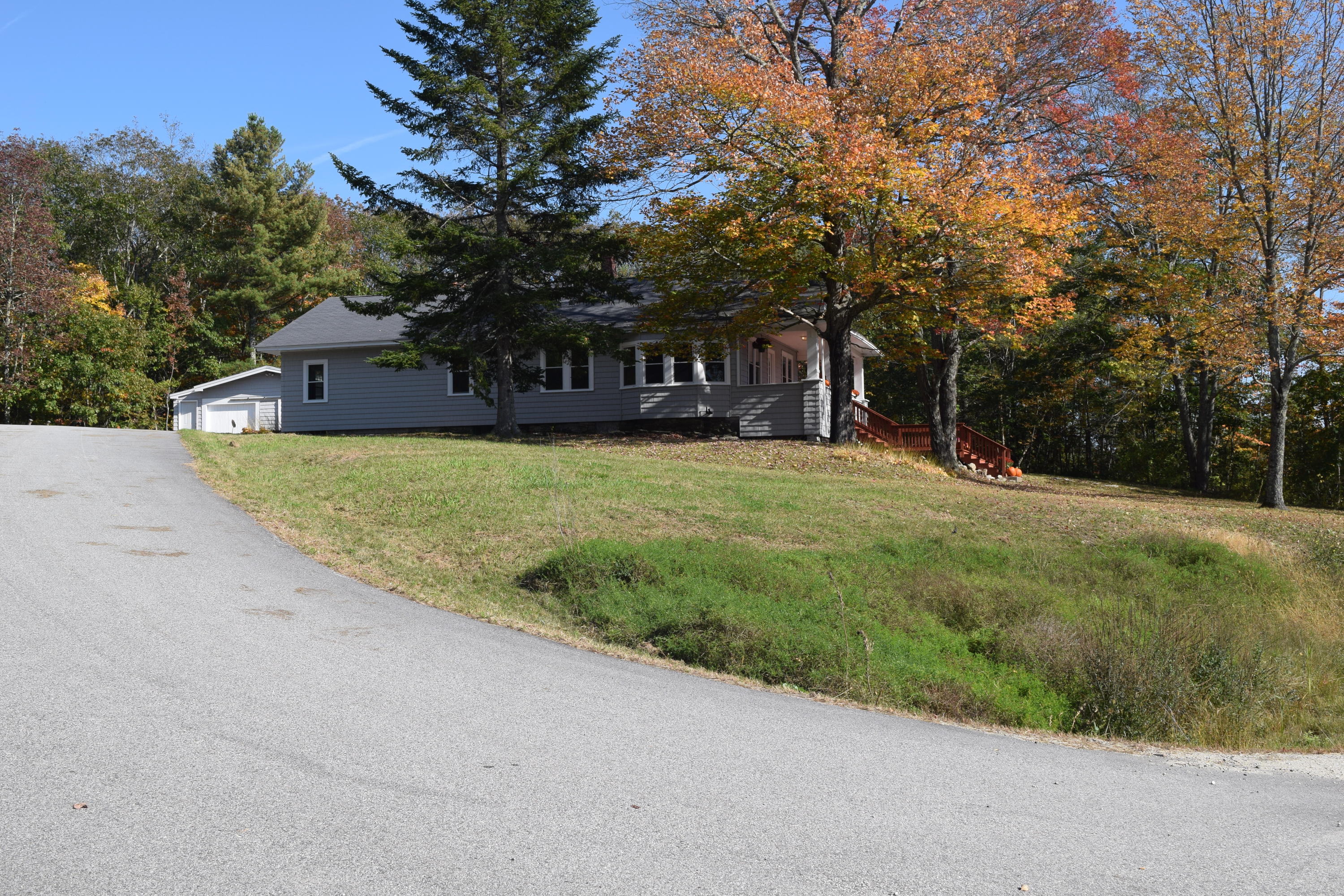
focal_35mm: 38
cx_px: 672
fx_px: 1400
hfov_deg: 51.3
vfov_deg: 35.5
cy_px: 448
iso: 200
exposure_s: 1/320
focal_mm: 25
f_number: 9
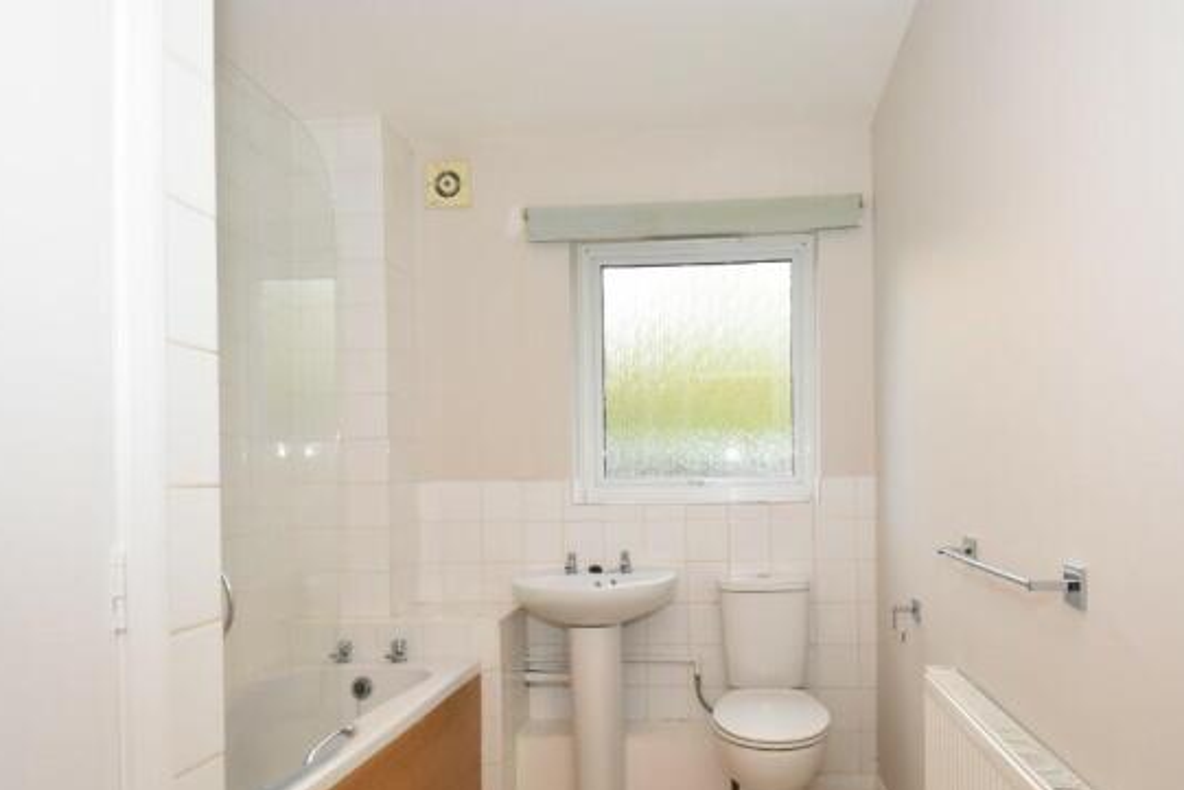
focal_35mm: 24
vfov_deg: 53.5
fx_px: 777
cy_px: 476
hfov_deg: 74.3
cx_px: 669
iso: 800
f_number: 5
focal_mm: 13
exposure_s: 1/100
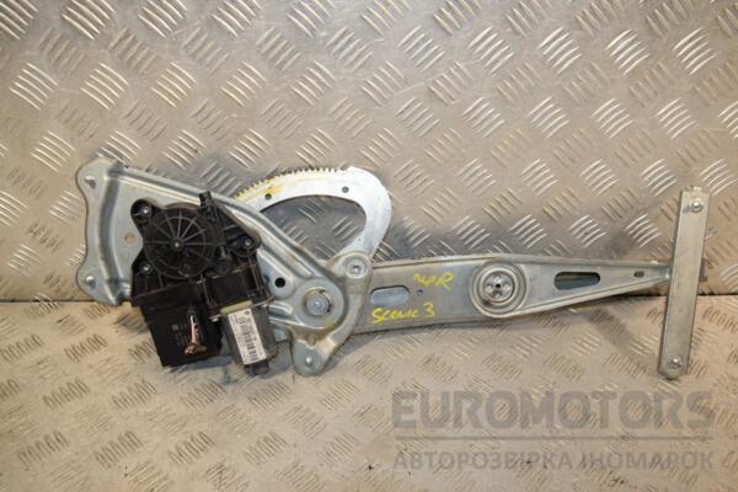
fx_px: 676
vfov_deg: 40.0
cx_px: 369
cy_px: 246
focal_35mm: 33
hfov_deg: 57.2
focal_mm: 22
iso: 800
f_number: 6.3
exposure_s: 1/200
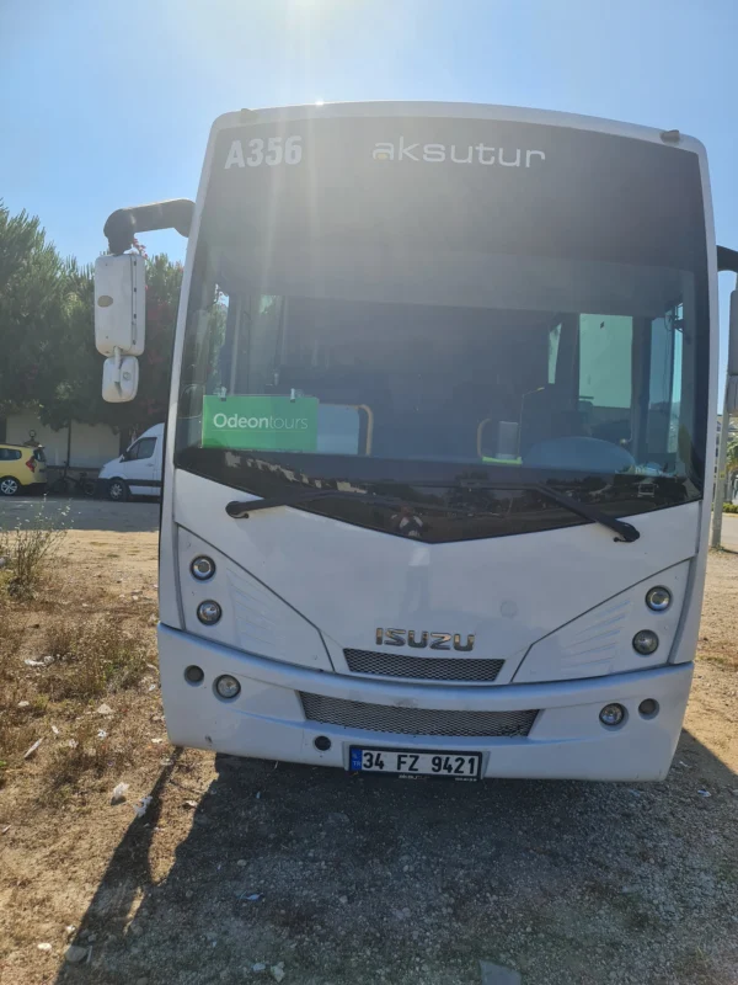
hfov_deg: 54.9
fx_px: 711
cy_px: 492
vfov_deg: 69.4
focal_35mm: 25
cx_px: 369
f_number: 1.8
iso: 50
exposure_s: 1/1348
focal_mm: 7
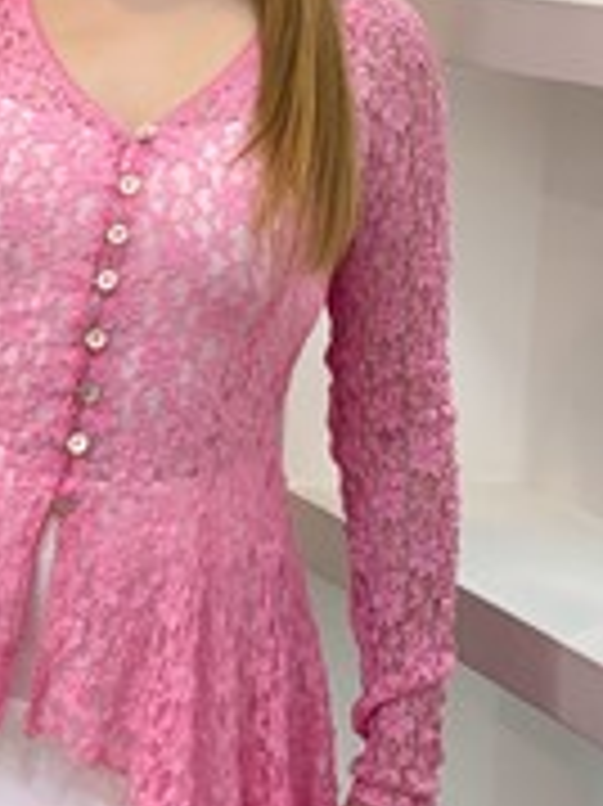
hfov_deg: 12.3
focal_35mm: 120
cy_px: 295
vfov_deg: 16.4
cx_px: 153
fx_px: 2790
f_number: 2
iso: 80
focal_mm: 6
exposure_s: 1/100
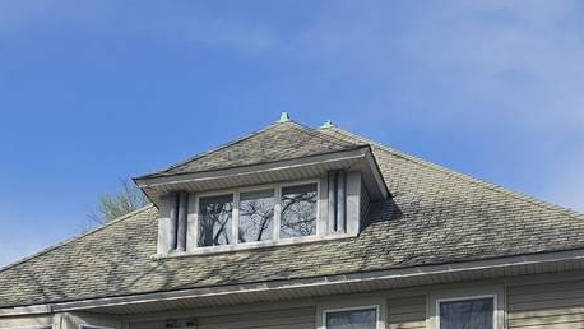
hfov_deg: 30.1
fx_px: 1084
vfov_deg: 15.7
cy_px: 509
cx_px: 279
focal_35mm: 70
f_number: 1.8
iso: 25
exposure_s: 1/1989
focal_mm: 5.4
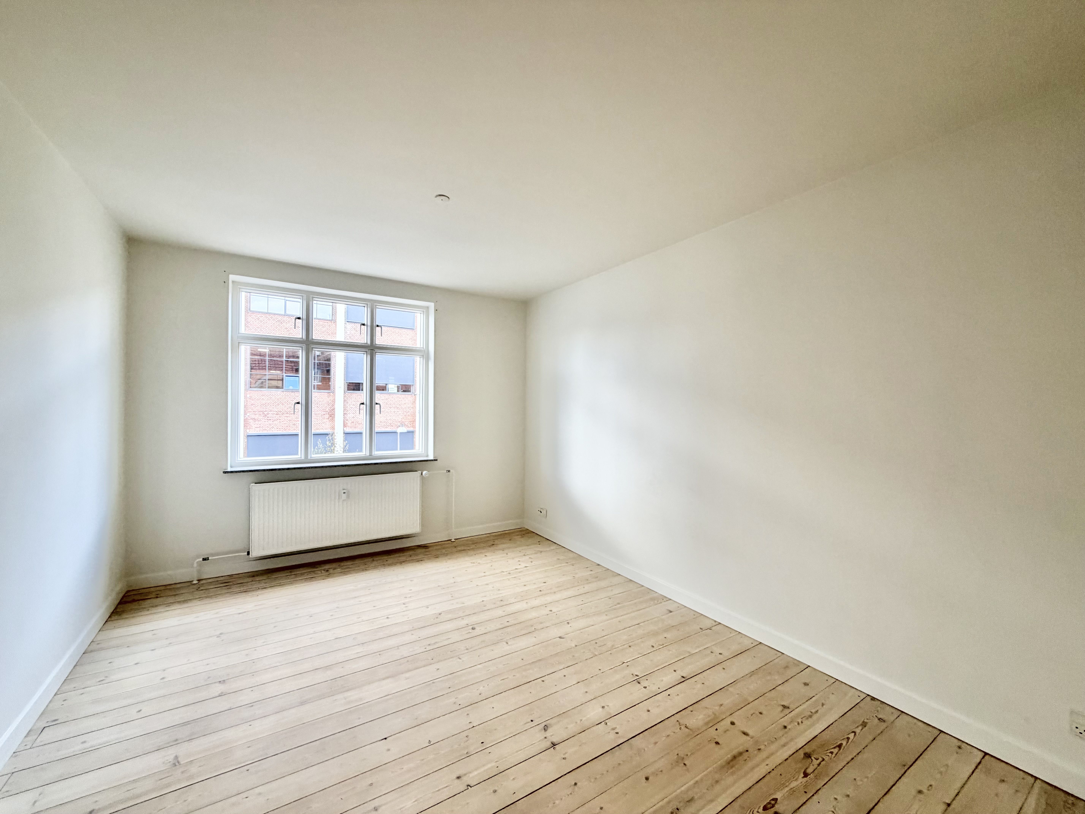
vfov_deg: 85.7
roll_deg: -0.1
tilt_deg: +0.2
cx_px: 542
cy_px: 407
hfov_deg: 102.1
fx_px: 439
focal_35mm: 14
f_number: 2.2
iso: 160
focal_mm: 2.22
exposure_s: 1/100
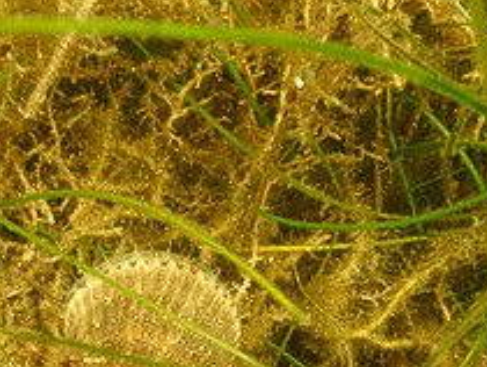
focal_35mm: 69
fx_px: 972
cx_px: 188
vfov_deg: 21.1
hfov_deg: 28.0
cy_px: 296
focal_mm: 4.5
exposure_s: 1/100
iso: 100
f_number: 2.8
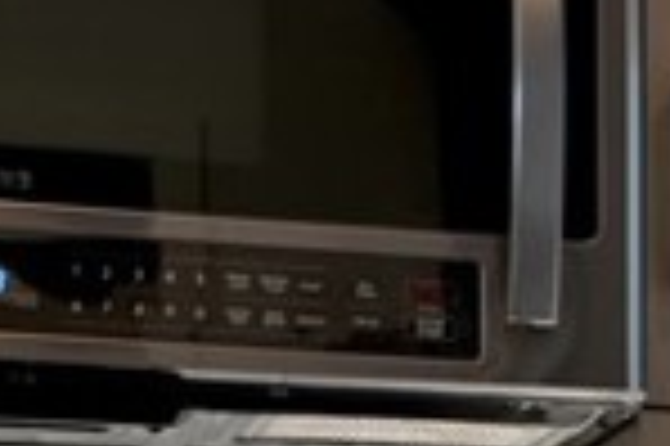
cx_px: 2122
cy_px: 910
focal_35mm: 241
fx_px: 4480
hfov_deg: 7.4
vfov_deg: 5.6
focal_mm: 35
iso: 400
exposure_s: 1/13
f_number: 7.1
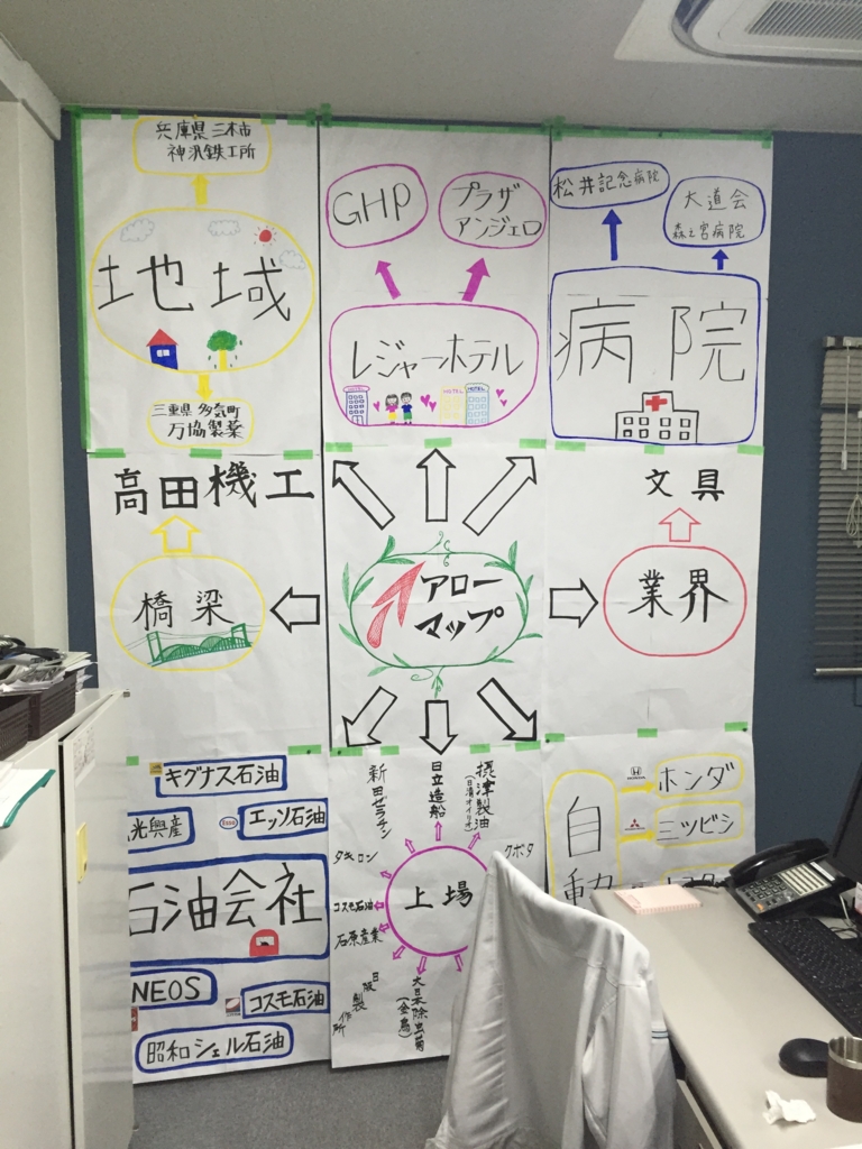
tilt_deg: -3.7
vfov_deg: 61.7
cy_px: 574
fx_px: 963
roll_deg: -0.3
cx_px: 431
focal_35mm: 29
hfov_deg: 48.2
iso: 100
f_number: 2.2
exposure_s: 1/30
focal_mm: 4.15
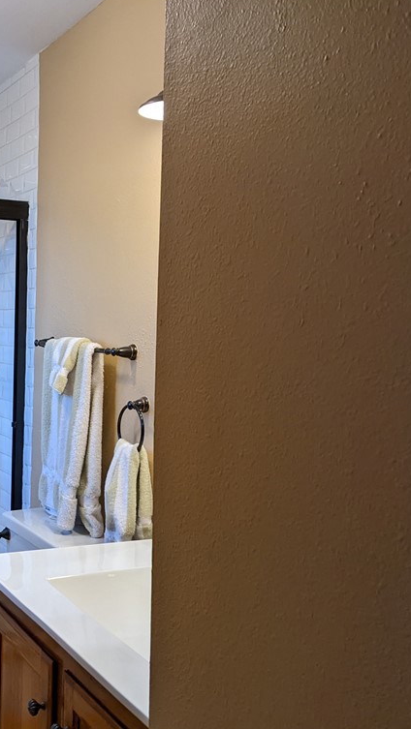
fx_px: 774
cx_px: 19
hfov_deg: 28.3
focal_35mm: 40
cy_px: 365
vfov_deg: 50.5
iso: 368
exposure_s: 1/244
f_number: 1.73
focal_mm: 4.38
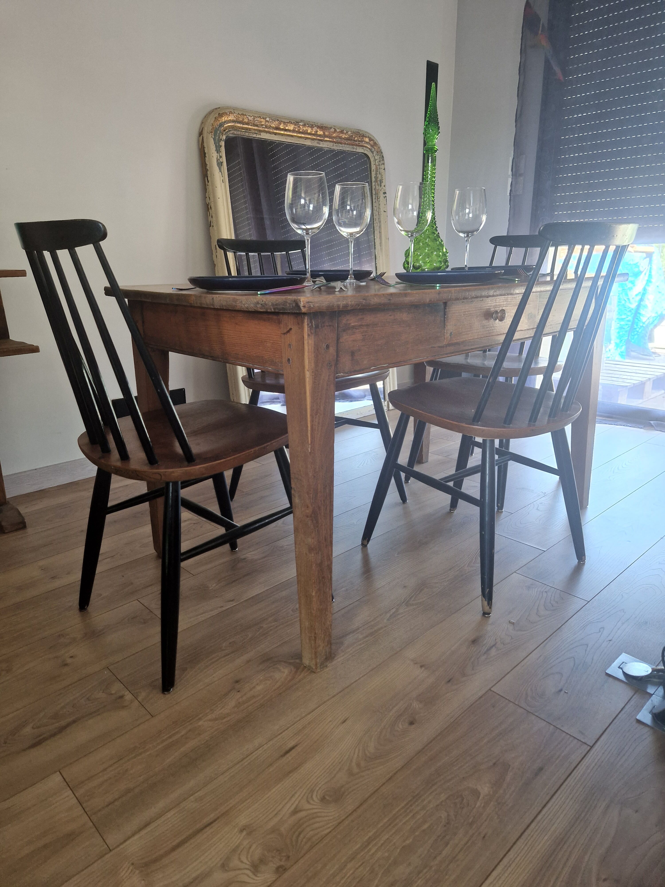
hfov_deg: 58.9
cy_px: 444
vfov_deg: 73.9
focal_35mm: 23
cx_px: 332
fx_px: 589
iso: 200
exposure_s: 1/100
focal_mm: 5.4
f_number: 1.8
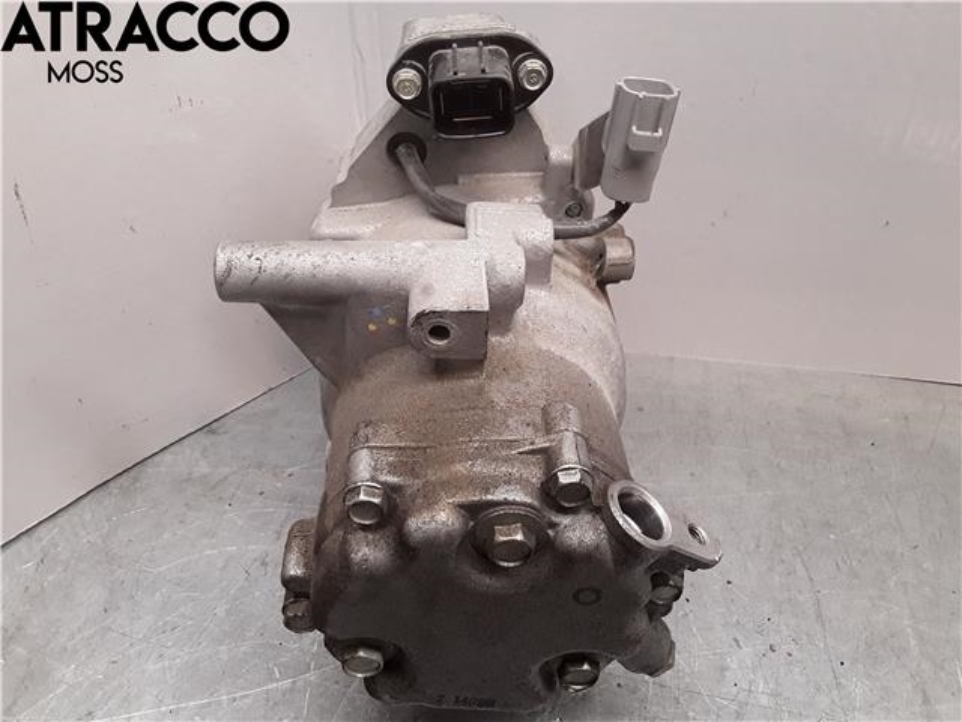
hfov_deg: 63.4
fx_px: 778
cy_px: 361
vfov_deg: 49.7
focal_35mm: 28
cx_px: 481
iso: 64
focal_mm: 2.91
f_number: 1.9
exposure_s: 1/100
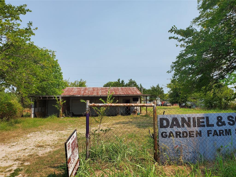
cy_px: 88
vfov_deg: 53.1
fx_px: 177
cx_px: 118
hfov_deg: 67.3
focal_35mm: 26
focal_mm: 4.3
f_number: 2.4
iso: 50
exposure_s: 1/1672
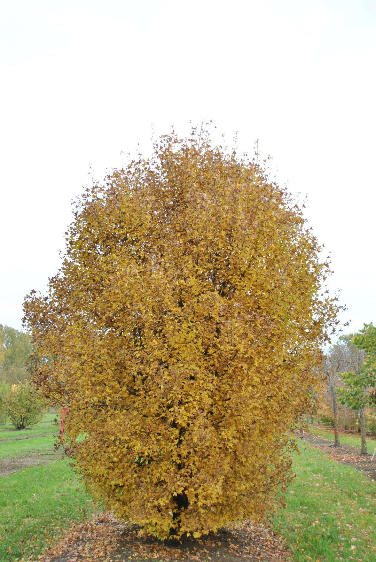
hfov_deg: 35.6
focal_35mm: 38
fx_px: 586
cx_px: 188
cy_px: 281
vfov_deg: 51.2
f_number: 7.1
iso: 200
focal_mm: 25
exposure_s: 1/200
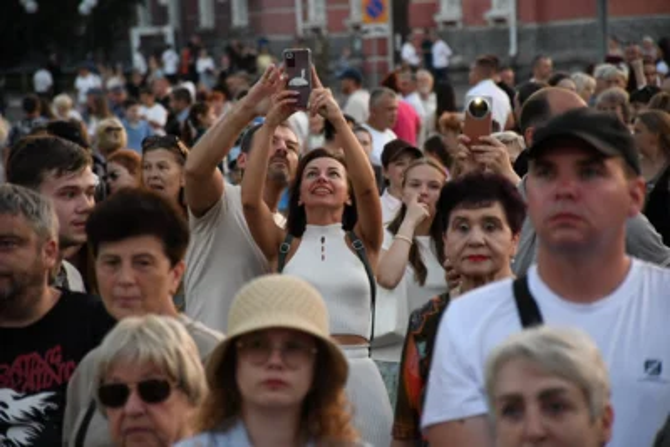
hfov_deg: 9.8
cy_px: 224
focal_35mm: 210
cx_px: 335
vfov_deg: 6.5
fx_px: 3910
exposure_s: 1/320
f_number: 5.6
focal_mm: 140
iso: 1600
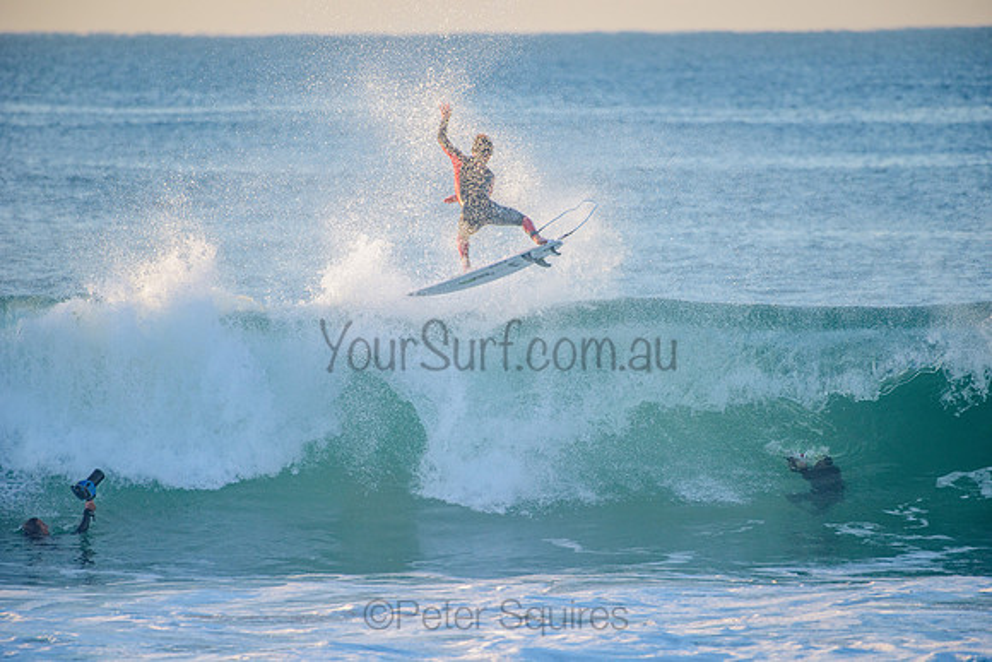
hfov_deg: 4.1
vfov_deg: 2.8
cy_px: 331
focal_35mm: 500
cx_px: 496
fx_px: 13780
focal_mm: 500
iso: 500
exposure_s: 1/1250
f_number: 5.6
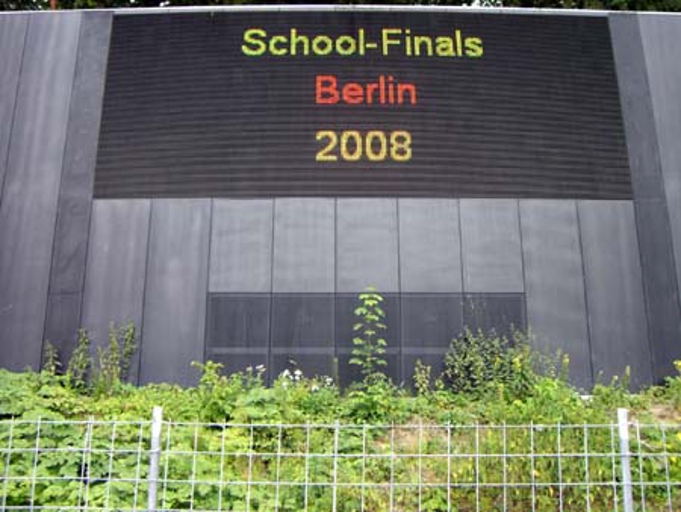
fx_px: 748
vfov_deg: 37.8
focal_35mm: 38
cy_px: 256
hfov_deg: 49.0
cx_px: 340
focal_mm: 6.2
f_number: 2.7
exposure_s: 1/100
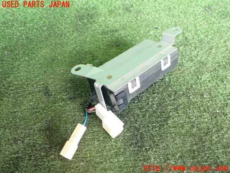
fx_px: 199
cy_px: 86
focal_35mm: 30
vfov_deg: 46.8
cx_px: 115
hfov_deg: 60.0
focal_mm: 5.4
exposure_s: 1/100
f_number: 2.3
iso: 800
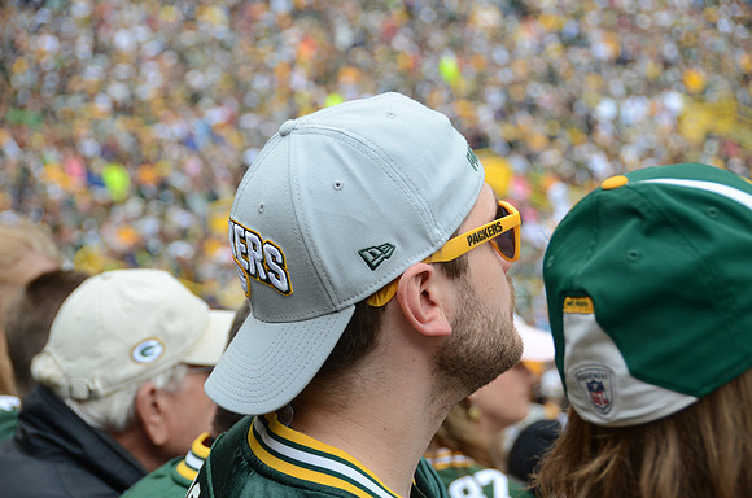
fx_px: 1938
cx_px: 376
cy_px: 249
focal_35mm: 93
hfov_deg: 22.0
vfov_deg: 14.6
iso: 220
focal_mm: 62
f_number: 4.8
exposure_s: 1/250
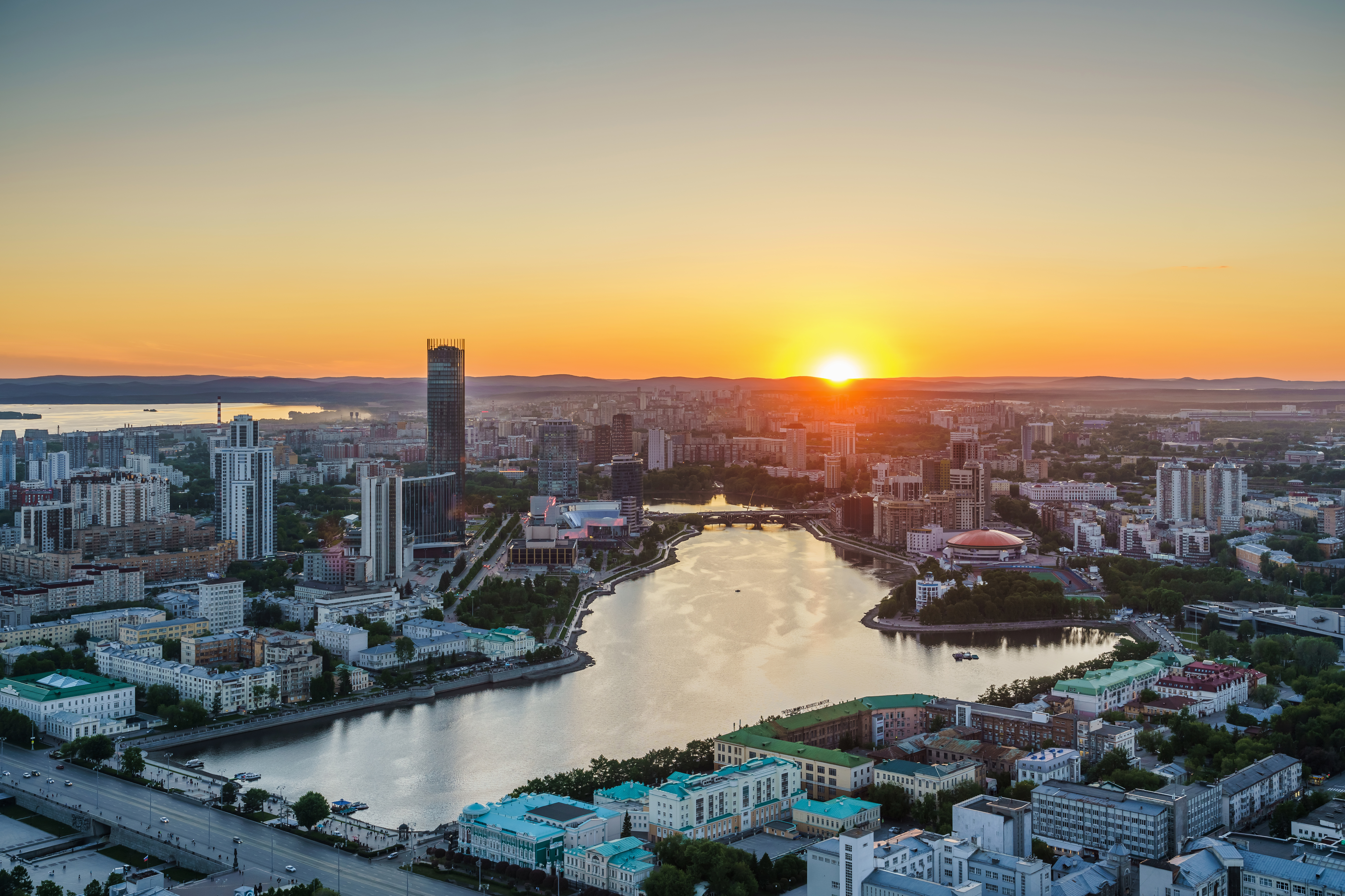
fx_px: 1457
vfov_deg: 34.2
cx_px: 672
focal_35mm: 39
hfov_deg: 49.6
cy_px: 448
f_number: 7.1
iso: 50
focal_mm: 39
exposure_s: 1/30
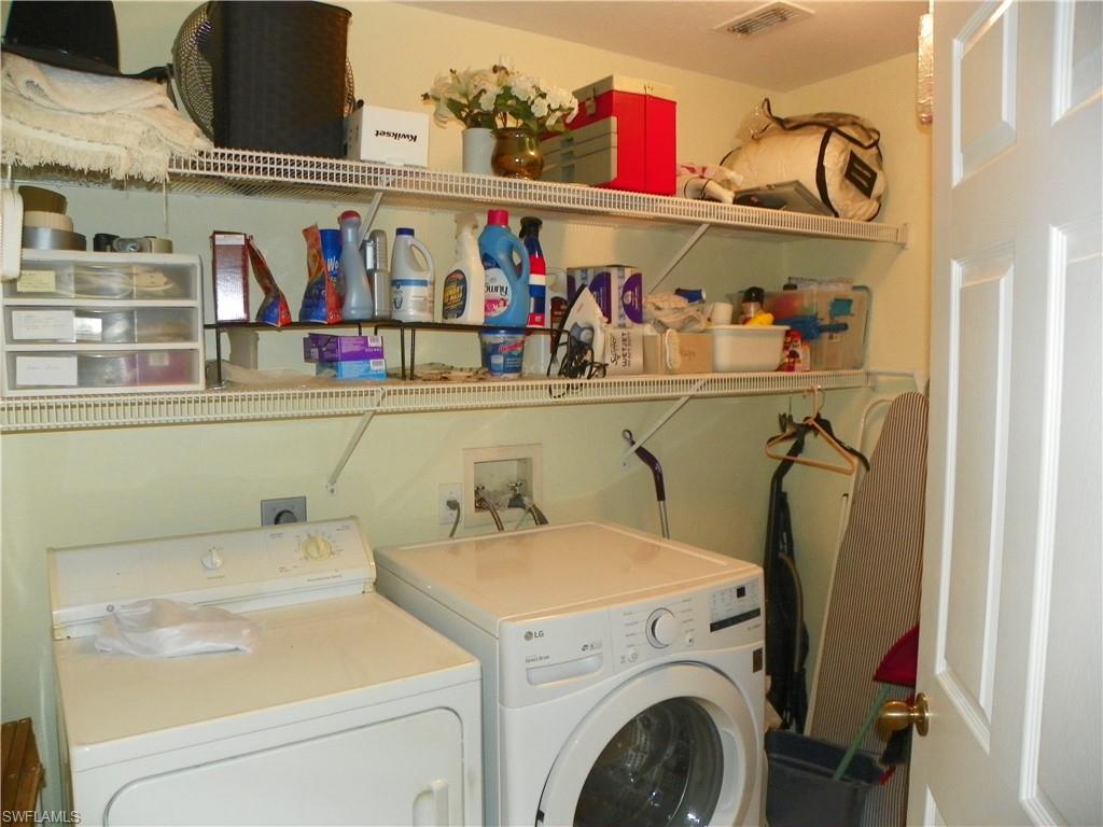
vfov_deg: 53.1
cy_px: 414
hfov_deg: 67.3
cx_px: 552
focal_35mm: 26
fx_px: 828
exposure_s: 1/30
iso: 200
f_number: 2.8
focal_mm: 4.6
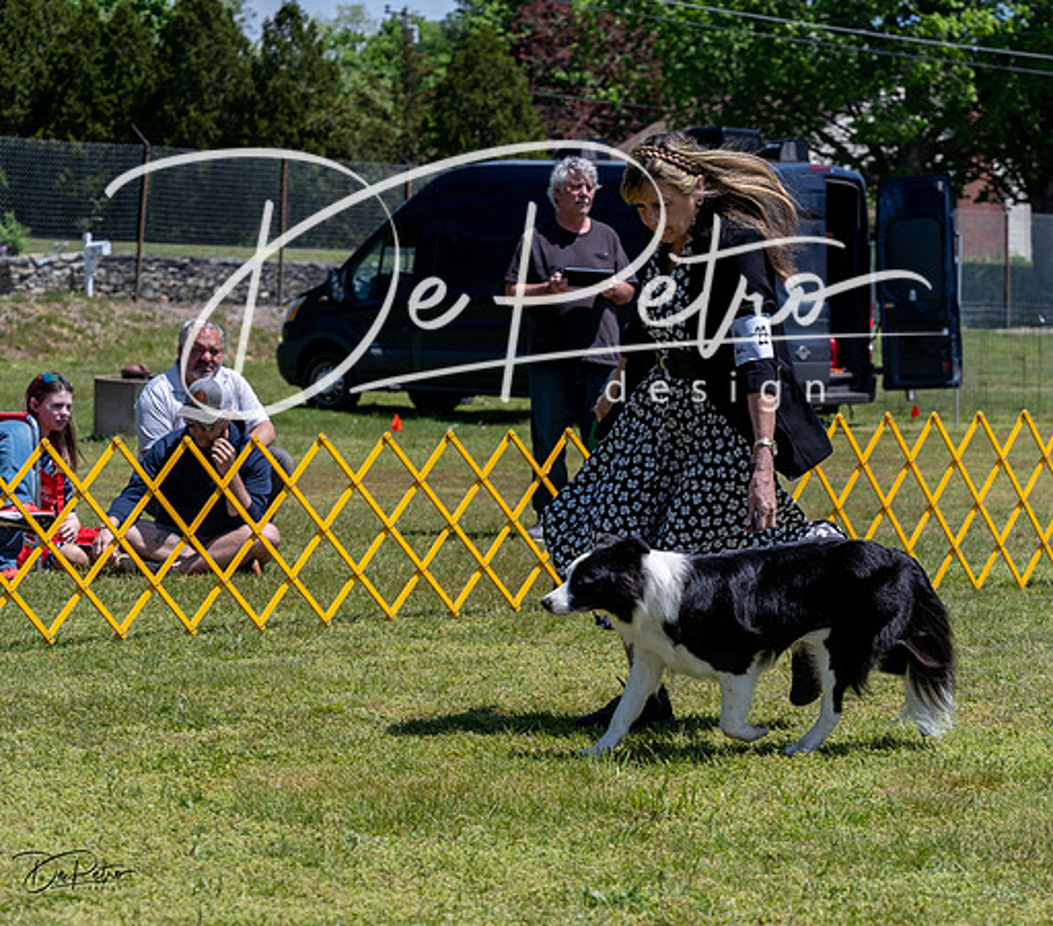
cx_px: 693
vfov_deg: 13.3
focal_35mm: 122
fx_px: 3968
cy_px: 463
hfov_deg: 15.1
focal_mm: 103
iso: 400
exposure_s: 1/1600
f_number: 7.1
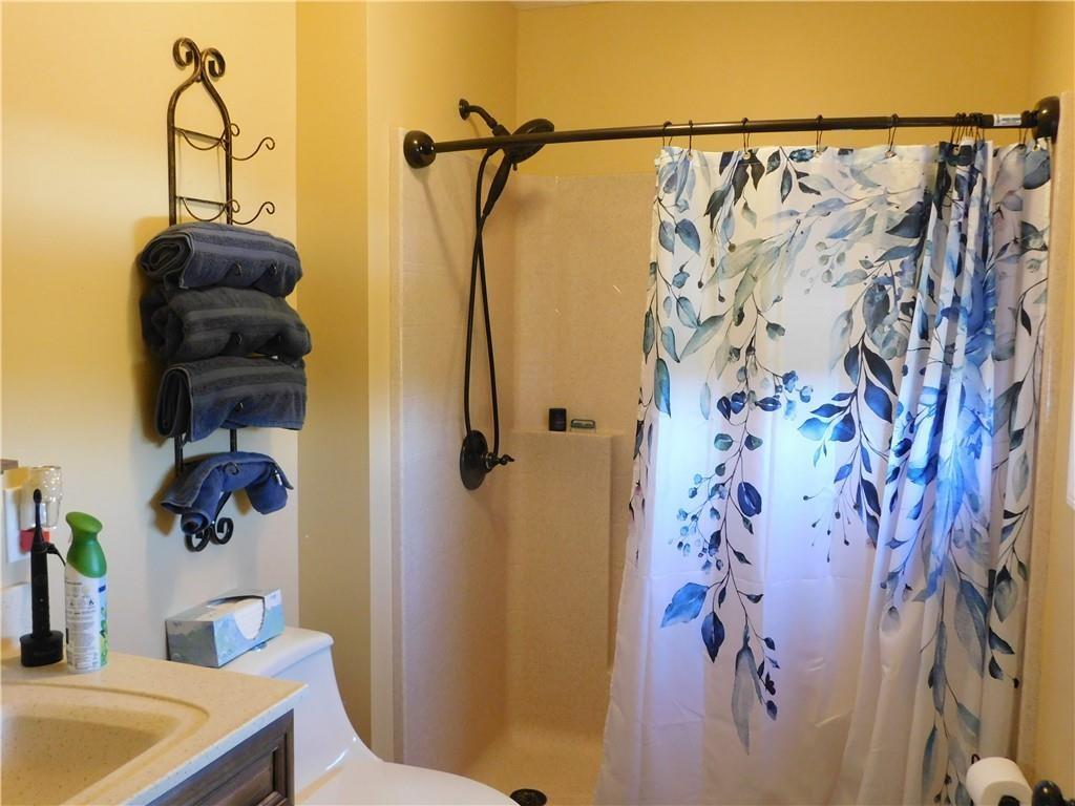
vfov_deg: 46.8
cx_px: 538
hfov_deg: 60.0
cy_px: 403
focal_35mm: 30
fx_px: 932
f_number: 3.2
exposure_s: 1/30
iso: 400
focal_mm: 5.3
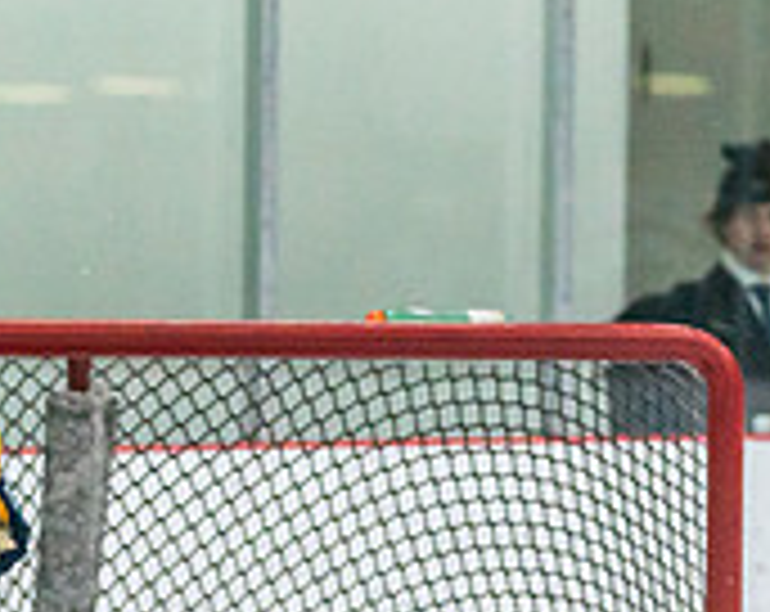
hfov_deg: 4.4
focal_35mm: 445
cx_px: 61
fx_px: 10118
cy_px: 1082
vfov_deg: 3.4
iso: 3200
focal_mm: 104
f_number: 2.8
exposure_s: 1/1250
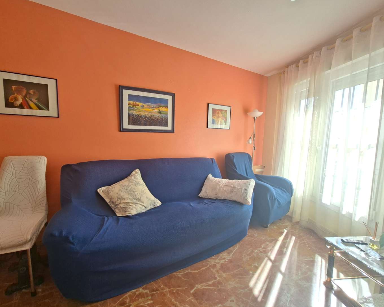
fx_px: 159
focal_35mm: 14
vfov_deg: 88.0
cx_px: 180
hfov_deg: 100.6
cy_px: 153
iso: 40
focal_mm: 1.74
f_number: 2.2
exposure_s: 1/40
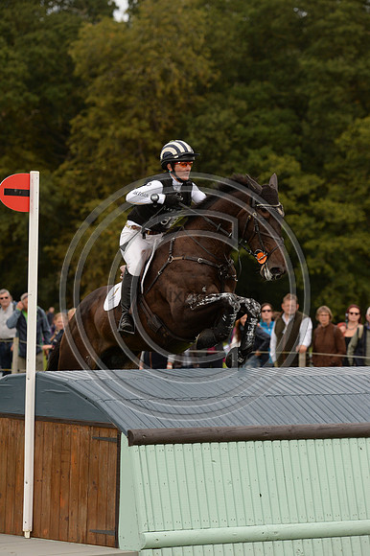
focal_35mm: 220
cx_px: 185
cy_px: 278
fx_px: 3395
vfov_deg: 9.4
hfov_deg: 6.2
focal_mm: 220
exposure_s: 1/1000
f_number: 7.1
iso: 1000
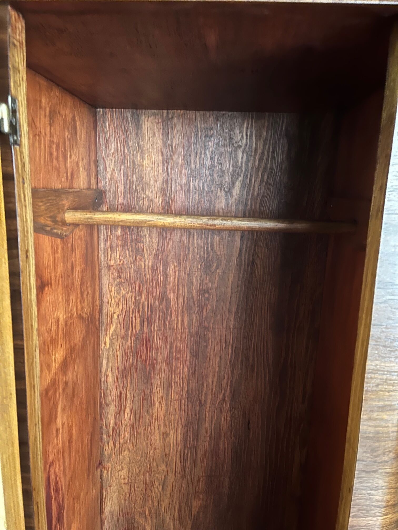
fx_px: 399
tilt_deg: -9.8
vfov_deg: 67.3
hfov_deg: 53.1
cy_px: 265
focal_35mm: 26
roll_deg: -1.4
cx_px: 199
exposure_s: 1/10
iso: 640
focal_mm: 5.1
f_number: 1.6
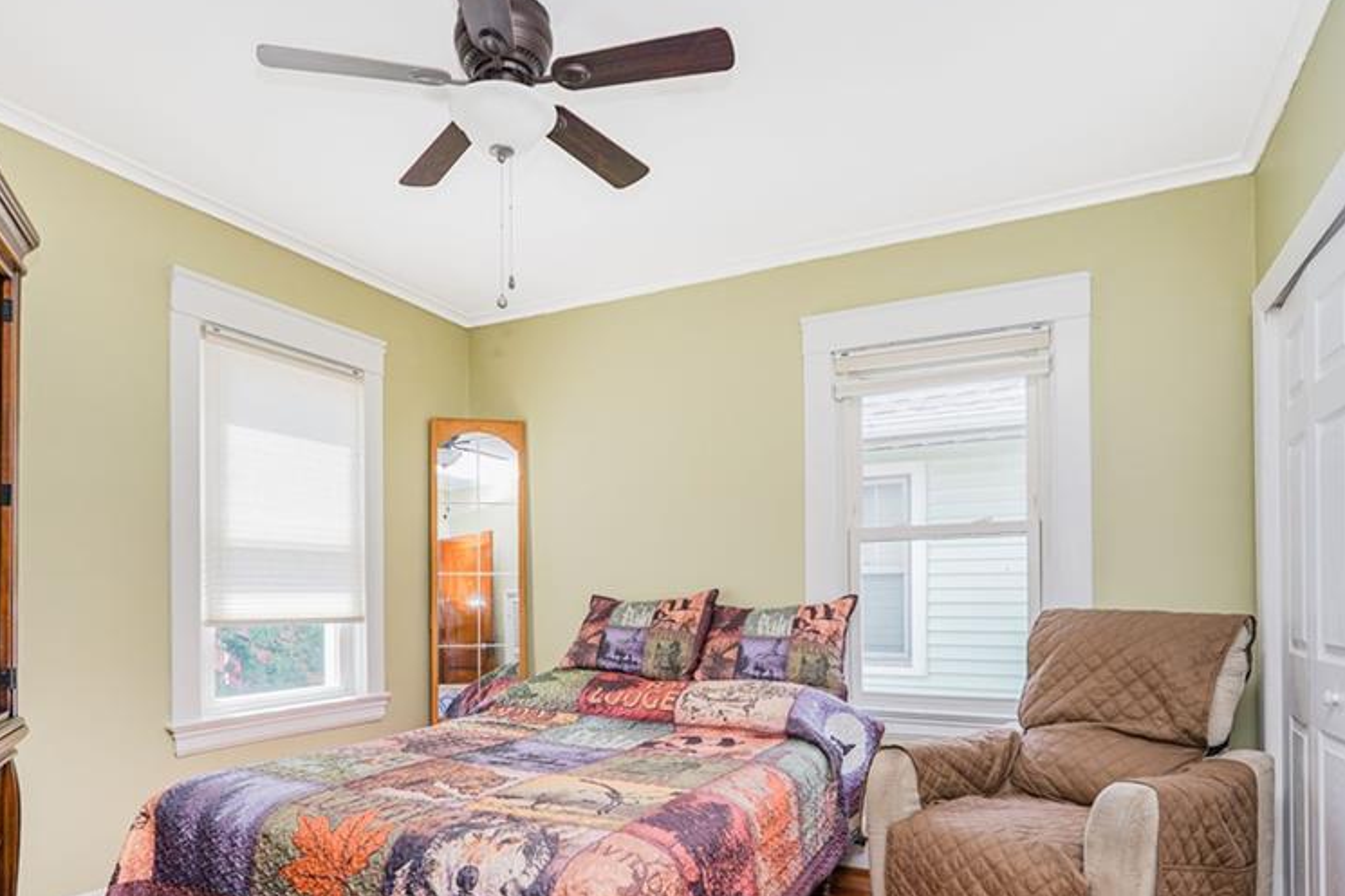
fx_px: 822
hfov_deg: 78.3
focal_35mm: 22
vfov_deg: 56.0
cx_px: 596
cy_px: 594
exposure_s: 1/60
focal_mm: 16
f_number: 5.6
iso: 100
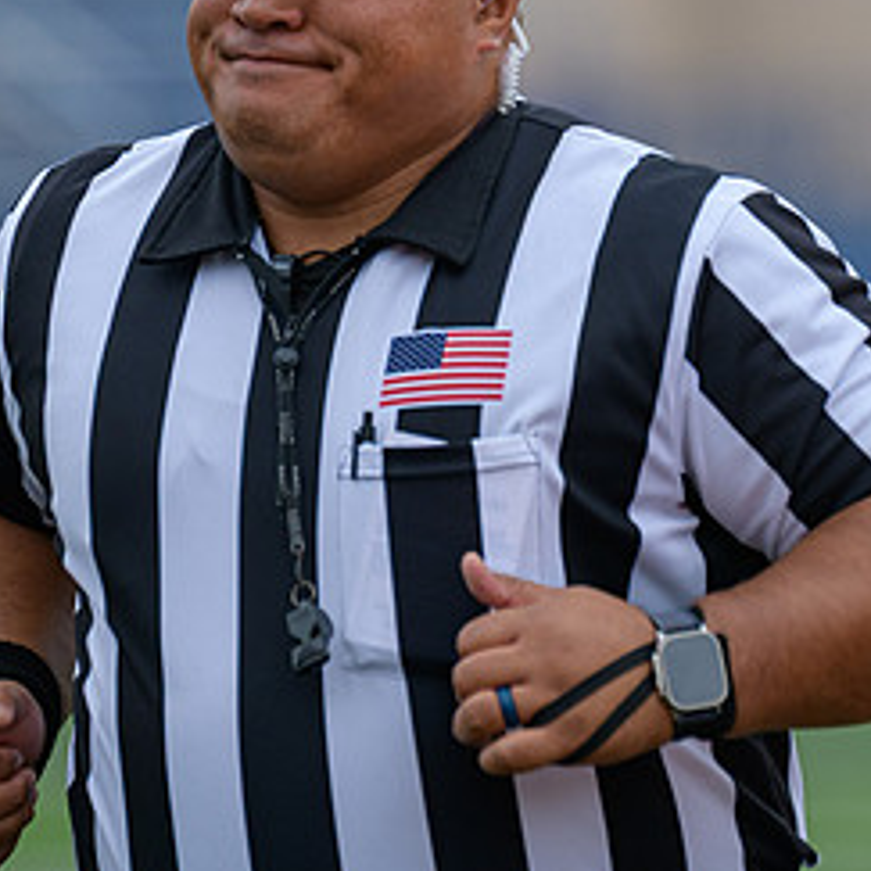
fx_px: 17308
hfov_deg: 2.9
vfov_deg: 2.9
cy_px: 213
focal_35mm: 608
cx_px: 742
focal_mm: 300
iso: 360
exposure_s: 1/1000
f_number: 3.5
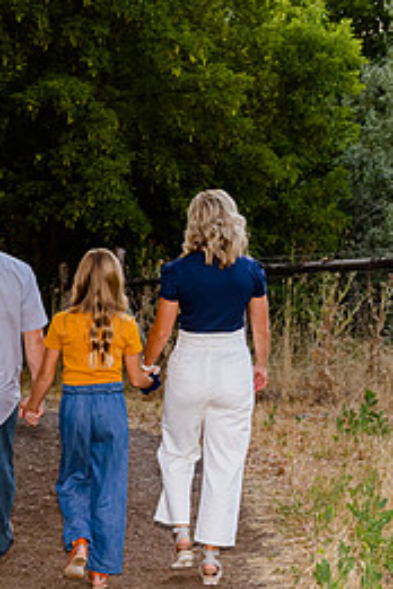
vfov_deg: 22.9
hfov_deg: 15.0
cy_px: 316
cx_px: -35
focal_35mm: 89
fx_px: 1457
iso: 1000
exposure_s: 1/250
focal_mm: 32
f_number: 7.1
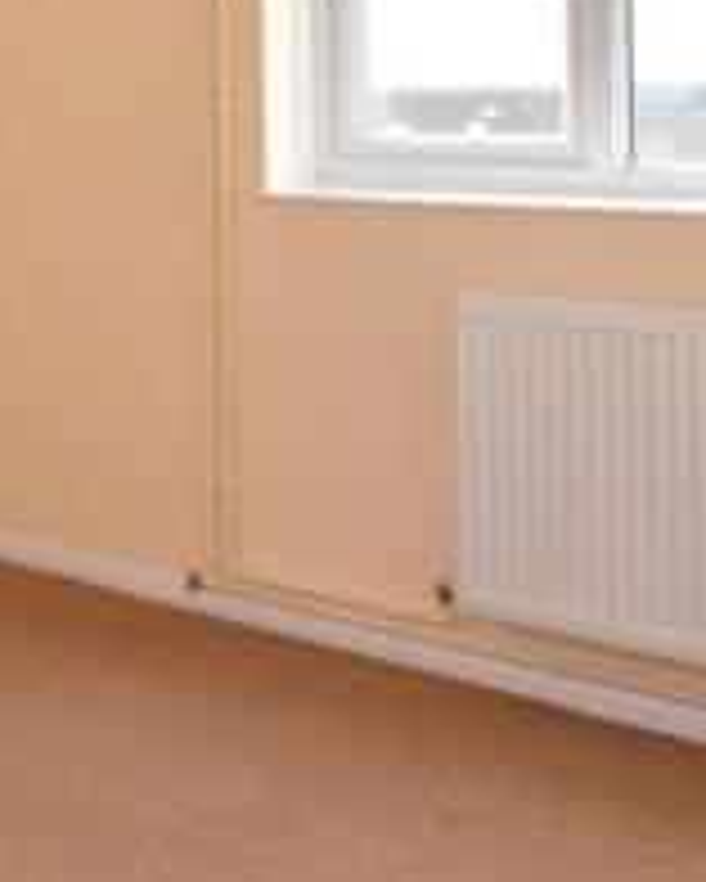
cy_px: 92
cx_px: -479
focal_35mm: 66
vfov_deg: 27.7
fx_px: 1722
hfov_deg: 19.0
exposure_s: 1/125
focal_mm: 14
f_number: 5.6
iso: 250
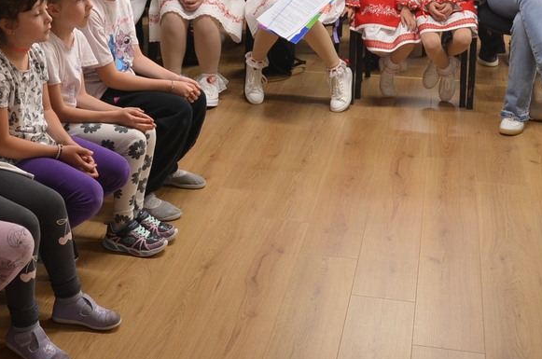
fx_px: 932
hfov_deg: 32.2
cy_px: 19
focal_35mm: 62
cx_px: 188
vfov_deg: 21.2
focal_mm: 20
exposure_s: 1/60
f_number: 4
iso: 450
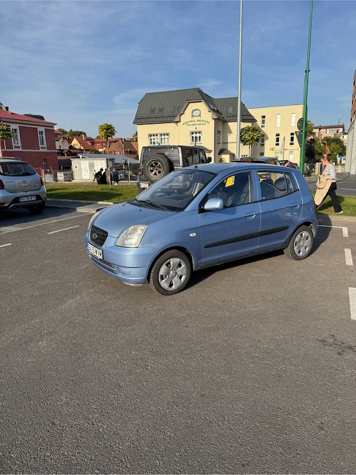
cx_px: 178
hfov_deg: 56.8
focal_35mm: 24
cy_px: 238
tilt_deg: -9.5
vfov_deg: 71.6
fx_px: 329
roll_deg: -0.8
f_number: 1.78
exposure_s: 1/3597
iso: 80
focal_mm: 6.76
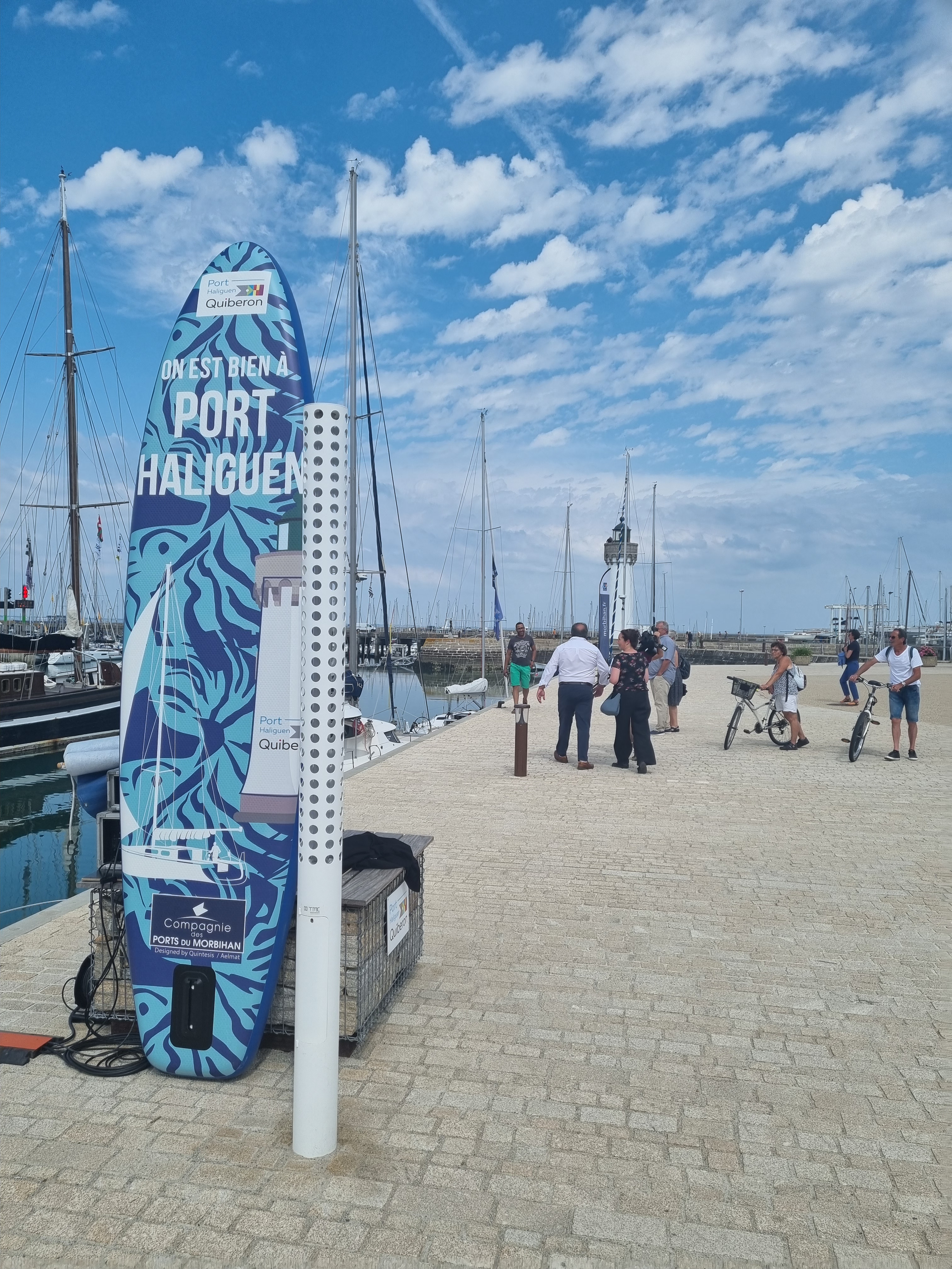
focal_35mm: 26
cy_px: 634
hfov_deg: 53.1
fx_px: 953
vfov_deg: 67.3
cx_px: 476
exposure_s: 1/4224
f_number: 1.8
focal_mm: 5.4
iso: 50
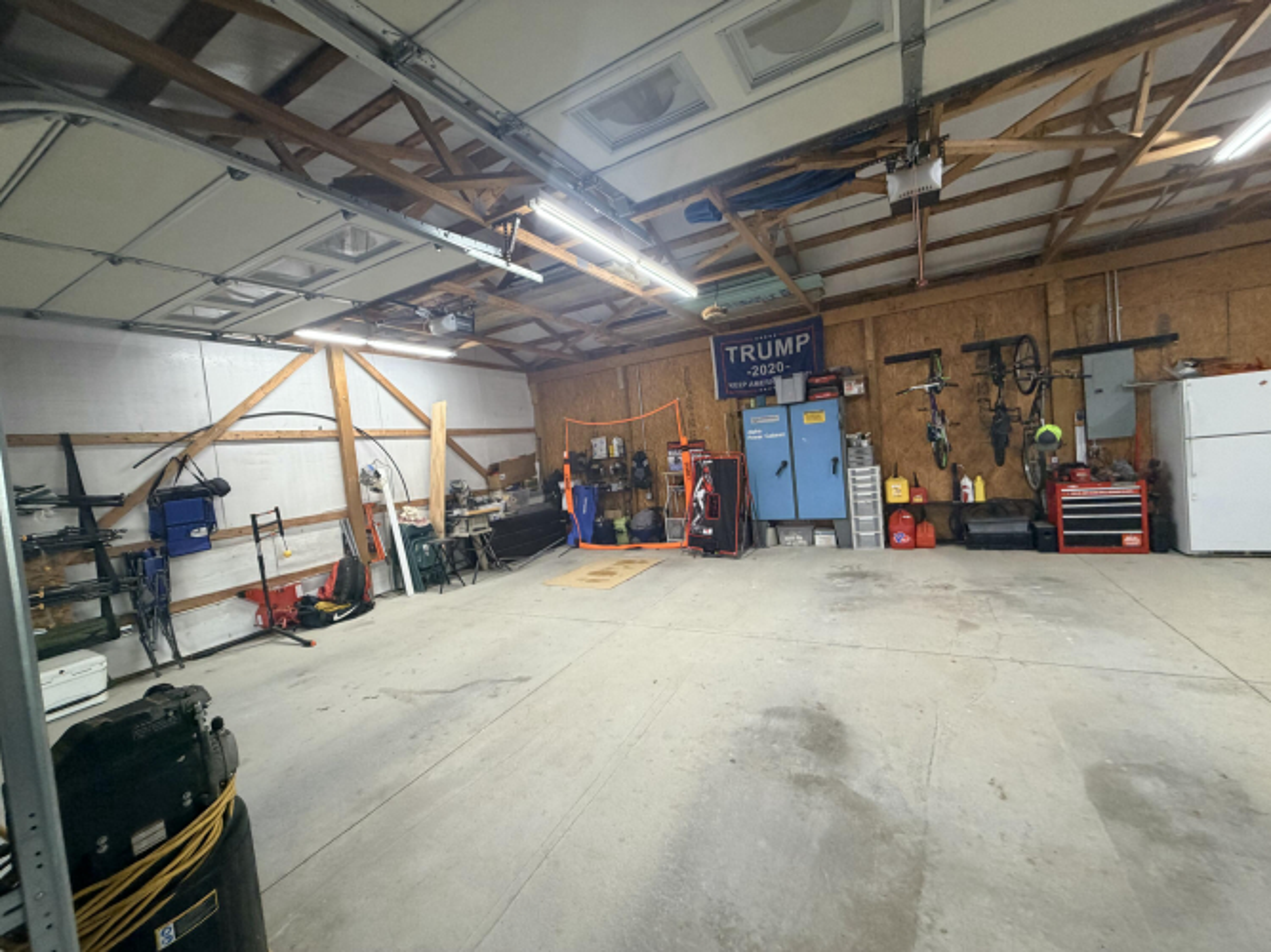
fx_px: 514
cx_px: 636
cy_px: 476
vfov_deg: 85.7
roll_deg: +6.2
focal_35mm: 14
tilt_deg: -2.2
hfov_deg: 102.1
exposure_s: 1/60
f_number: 2.2
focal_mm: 2.22
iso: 200
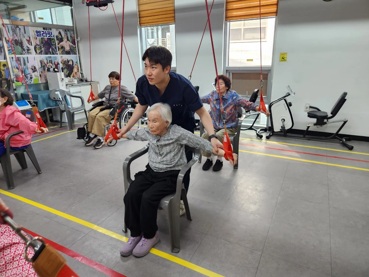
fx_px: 245
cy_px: 138
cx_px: 184
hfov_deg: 73.9
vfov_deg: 58.9
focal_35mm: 23
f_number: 1.8
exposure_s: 1/120
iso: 200
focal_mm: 5.4
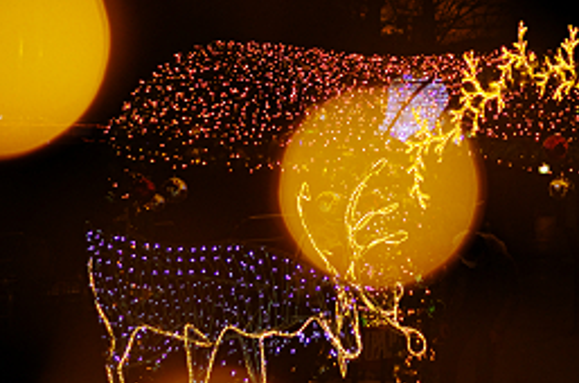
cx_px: 315
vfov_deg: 7.6
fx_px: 2872
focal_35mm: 179
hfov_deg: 11.5
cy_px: 43
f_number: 2
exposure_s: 1/1250
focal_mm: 55
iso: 400
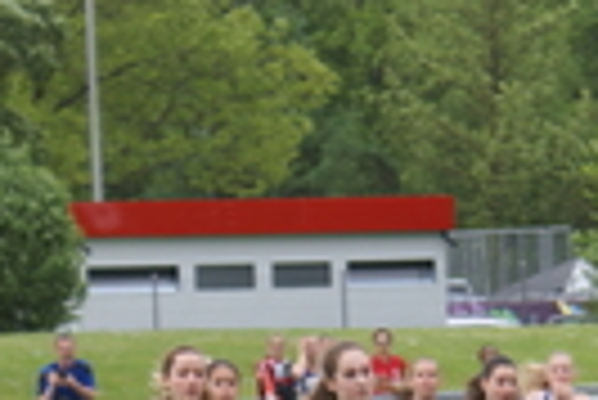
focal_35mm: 365
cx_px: 949
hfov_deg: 5.6
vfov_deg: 3.8
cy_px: 438
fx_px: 6070
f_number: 5.6
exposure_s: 1/250
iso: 125
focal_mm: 60
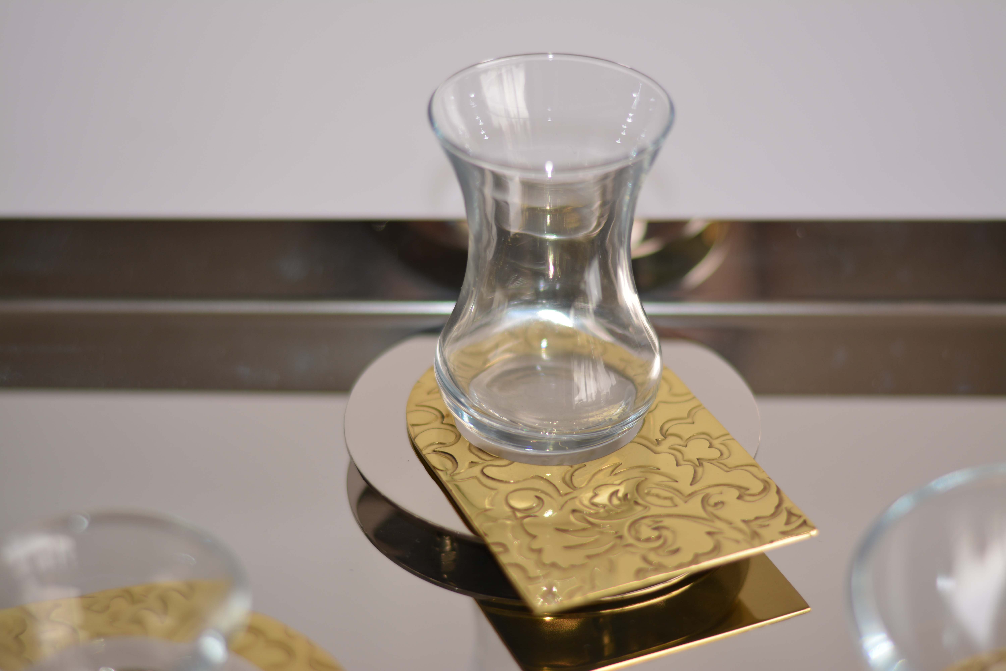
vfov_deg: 18.2
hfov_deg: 27.0
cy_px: 336
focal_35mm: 75
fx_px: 2096
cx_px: 503
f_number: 1.8
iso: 100
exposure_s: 1/200
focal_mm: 50
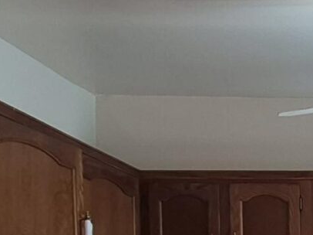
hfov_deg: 20.5
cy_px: 395
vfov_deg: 15.8
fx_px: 741
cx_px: 466
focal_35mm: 82
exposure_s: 1/60
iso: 80
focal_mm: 1.74
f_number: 2.2
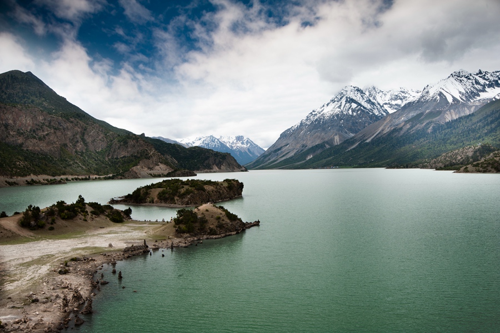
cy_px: 166
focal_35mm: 35
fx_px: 486
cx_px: 250
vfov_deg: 37.8
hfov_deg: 54.5
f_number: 14
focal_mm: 35
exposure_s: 1/200
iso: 200
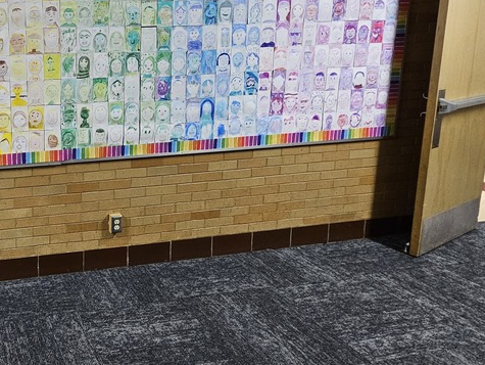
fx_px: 393
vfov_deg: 48.3
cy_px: 101
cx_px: 15
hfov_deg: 52.3
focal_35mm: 28
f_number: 2.2
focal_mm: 2.2
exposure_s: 1/30
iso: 400
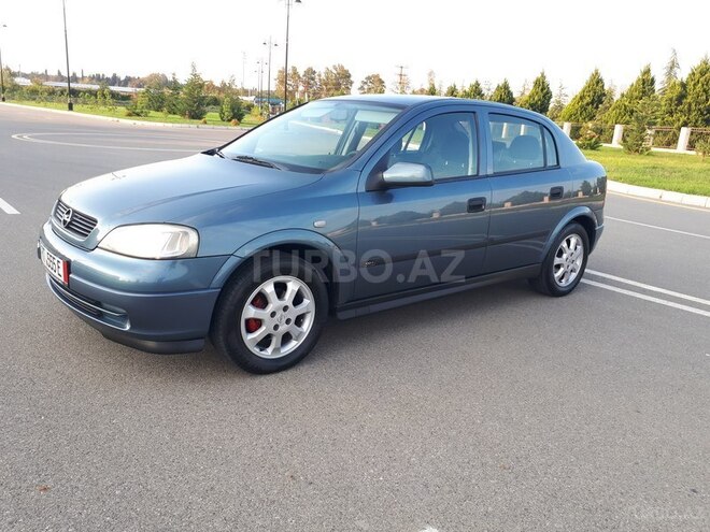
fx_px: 554
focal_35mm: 27
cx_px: 355
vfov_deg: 51.4
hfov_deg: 65.3
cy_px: 266
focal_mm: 3.6
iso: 40
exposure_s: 1/165
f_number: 1.9
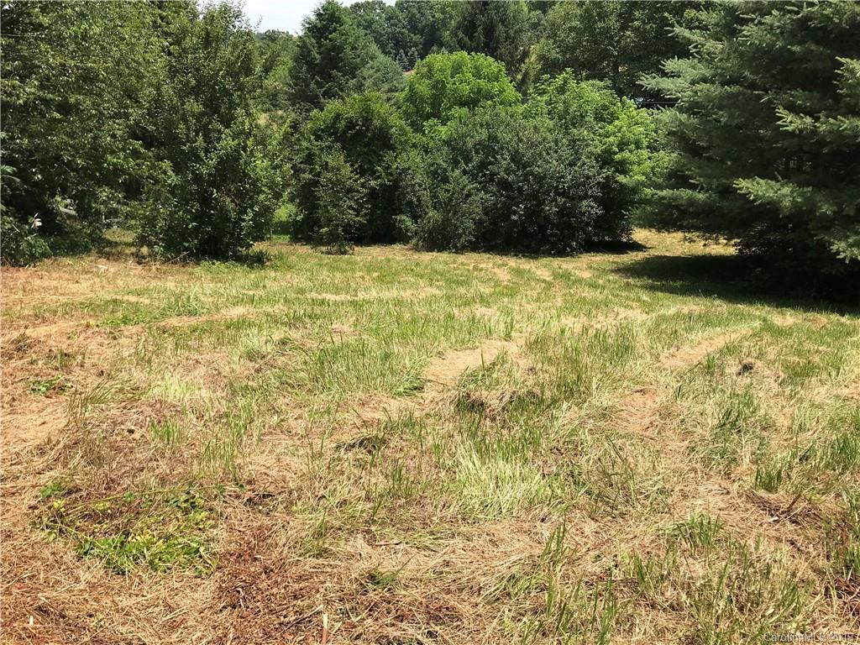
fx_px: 696
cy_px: 322
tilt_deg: -19.3
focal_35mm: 28
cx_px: 430
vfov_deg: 49.7
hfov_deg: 63.4
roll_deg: -0.4
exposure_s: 1/1773
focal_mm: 3.99
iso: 20
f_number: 1.8
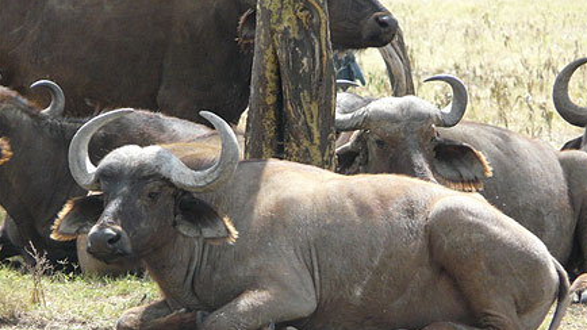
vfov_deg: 2.4
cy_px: 206
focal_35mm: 507
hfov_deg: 4.3
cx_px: 303
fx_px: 7890
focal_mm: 73.7
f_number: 4
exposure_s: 1/400
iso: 200
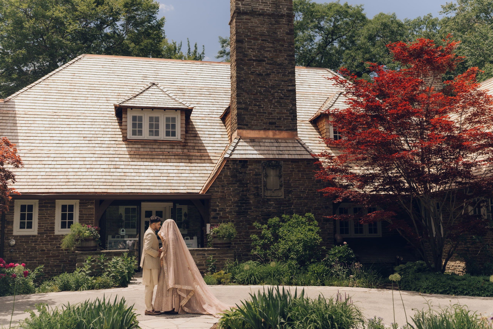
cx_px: 246
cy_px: 164
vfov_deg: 36.4
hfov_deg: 52.5
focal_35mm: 36
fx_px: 499
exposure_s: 1/6400
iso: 160
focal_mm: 35
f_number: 1.4
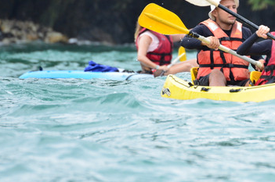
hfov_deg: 2.5
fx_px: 6362
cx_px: 244
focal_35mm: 834
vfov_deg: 1.6
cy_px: 37
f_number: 5.6
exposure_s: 1/1250
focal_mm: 300
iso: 1000
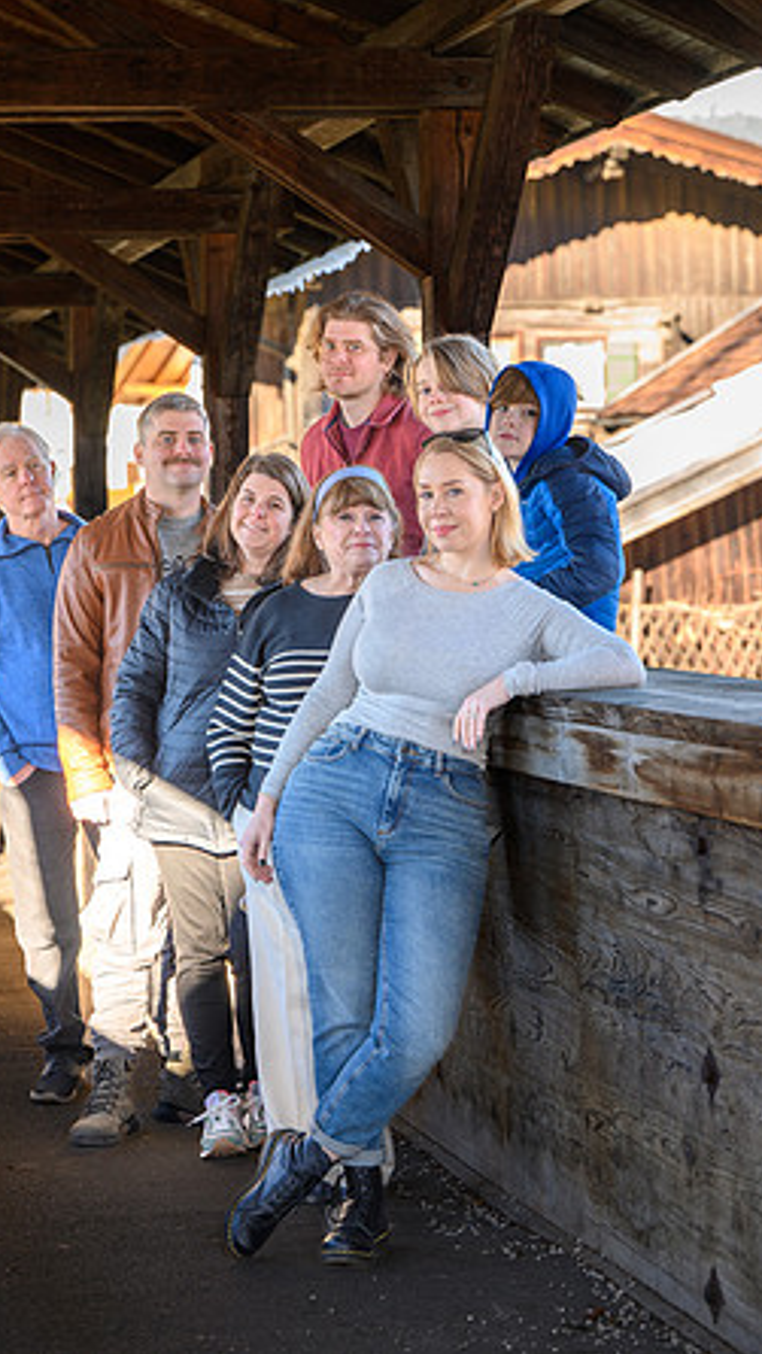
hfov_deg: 13.0
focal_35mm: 93
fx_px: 3339
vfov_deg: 22.9
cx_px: 314
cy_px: 674
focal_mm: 88
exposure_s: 1/100
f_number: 4.5
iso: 160
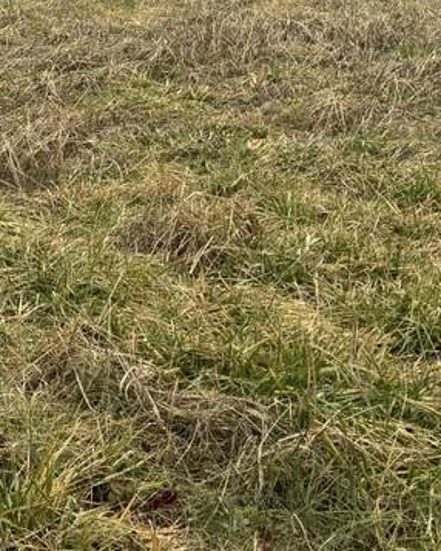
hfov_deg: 17.8
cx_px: -3
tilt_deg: -12.6
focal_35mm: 84
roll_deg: +5.0
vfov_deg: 22.1
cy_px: 32
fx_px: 1369
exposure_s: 1/739
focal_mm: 6.76
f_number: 1.78
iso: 80
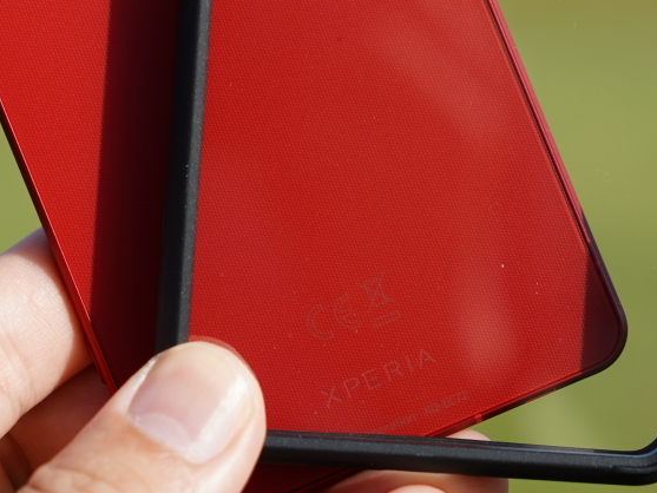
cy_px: -97
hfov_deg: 11.4
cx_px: 301
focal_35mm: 174
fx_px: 3303
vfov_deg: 8.4
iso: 100
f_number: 4
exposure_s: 1/640
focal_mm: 63
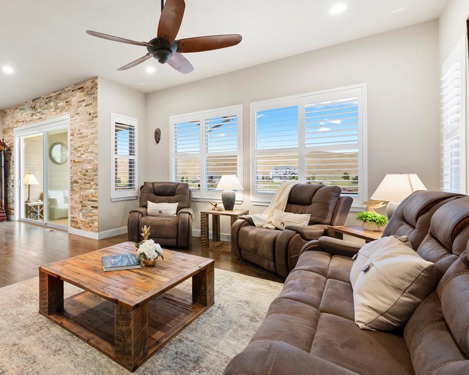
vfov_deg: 70.7
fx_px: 264
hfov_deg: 79.9
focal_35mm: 19
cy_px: 174
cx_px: 148
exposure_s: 1/3
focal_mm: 14
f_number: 8
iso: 640
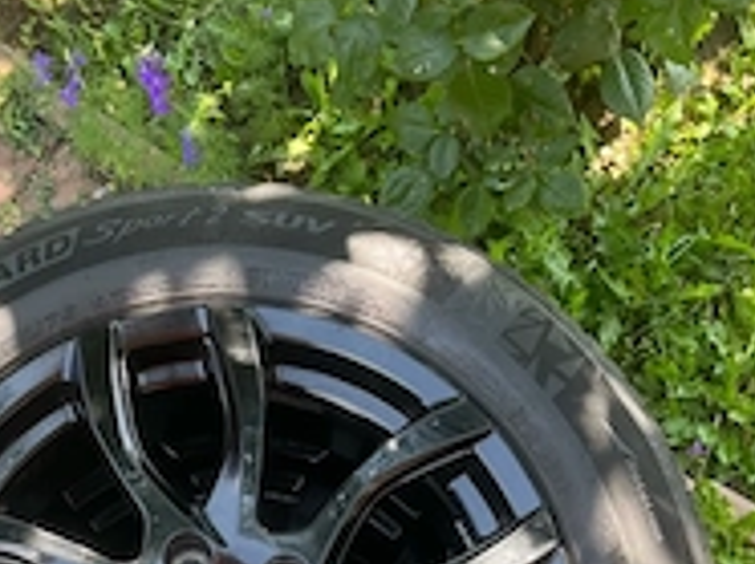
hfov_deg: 34.1
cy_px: 641
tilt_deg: -78.6
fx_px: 1220
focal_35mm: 56
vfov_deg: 24.1
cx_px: 248
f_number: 1.6
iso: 32
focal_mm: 5.1
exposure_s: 1/138
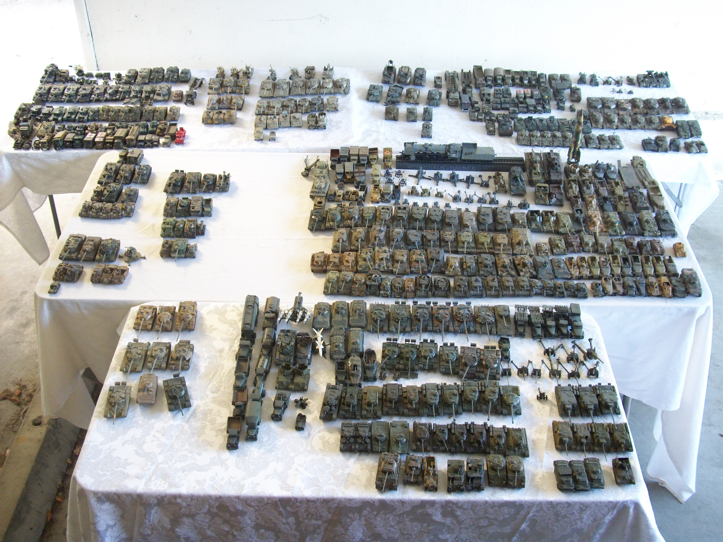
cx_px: 362
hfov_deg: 46.8
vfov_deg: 36.0
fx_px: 835
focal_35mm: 40
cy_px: 271
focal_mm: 7.1
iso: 160
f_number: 3.2
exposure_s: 1/30
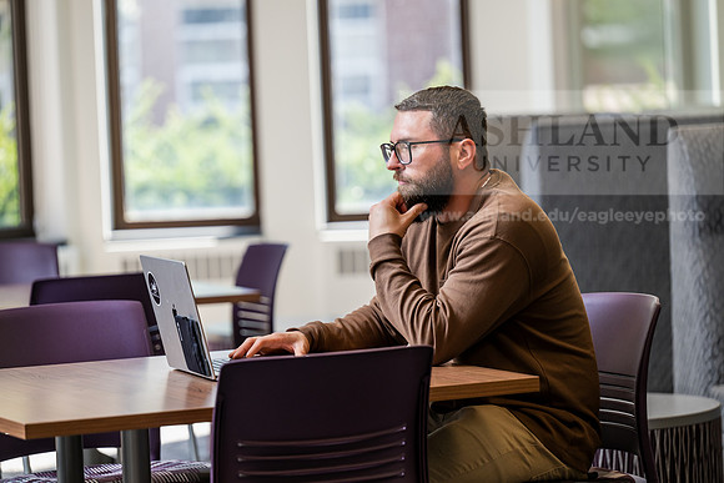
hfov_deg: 13.7
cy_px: 242
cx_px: 362
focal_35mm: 150
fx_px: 3017
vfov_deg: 9.2
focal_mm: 150
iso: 400
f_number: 3.2
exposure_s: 1/200
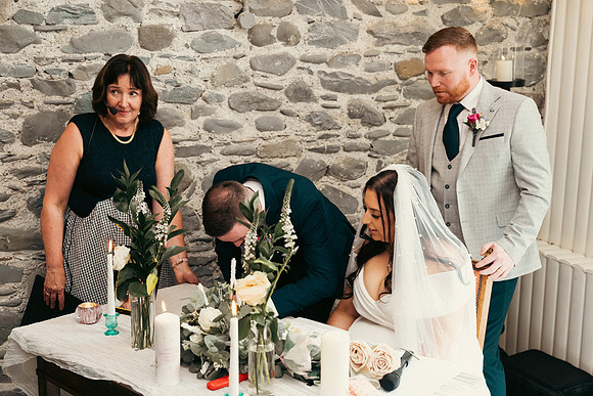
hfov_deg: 41.9
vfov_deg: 28.7
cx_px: 296
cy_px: 198
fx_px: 774
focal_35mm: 47
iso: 1250
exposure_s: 1/160
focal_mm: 47
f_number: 3.5
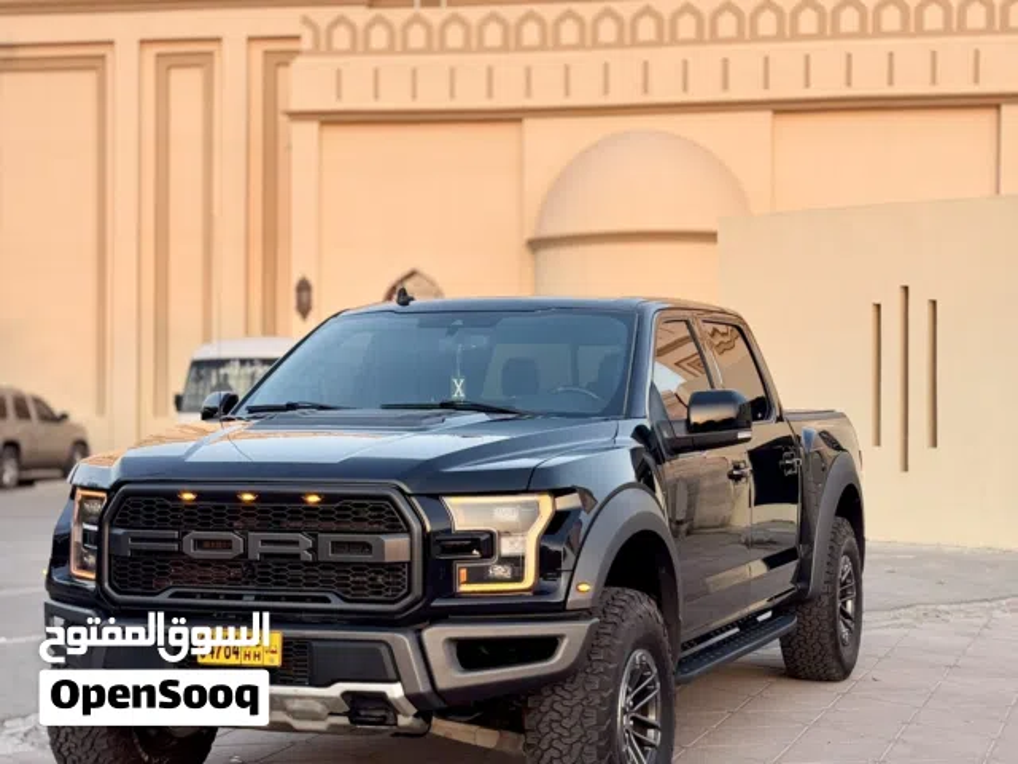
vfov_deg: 30.3
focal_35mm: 48
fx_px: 1412
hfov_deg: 39.7
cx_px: 509
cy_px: 382
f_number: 1.78
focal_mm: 6.76
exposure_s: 1/582
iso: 64
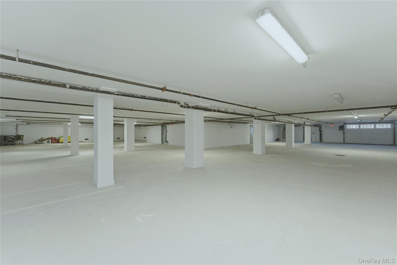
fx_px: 154
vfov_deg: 81.2
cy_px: 132
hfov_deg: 104.2
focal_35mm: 14
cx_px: 198
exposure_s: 1/15
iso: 320
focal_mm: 14
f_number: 6.3
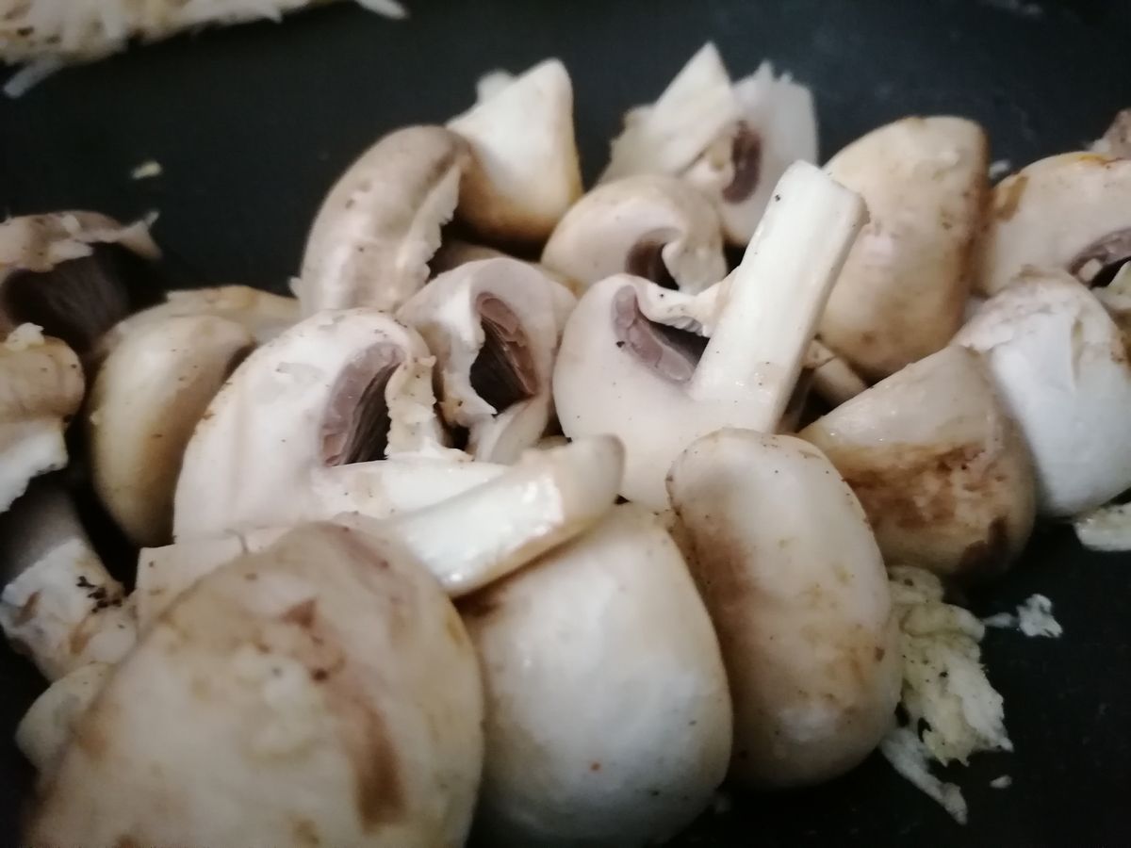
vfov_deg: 53.1
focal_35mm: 26
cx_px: 566
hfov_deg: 67.3
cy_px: 424
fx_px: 849
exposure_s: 1/25
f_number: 1.8
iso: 1250
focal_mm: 5.3
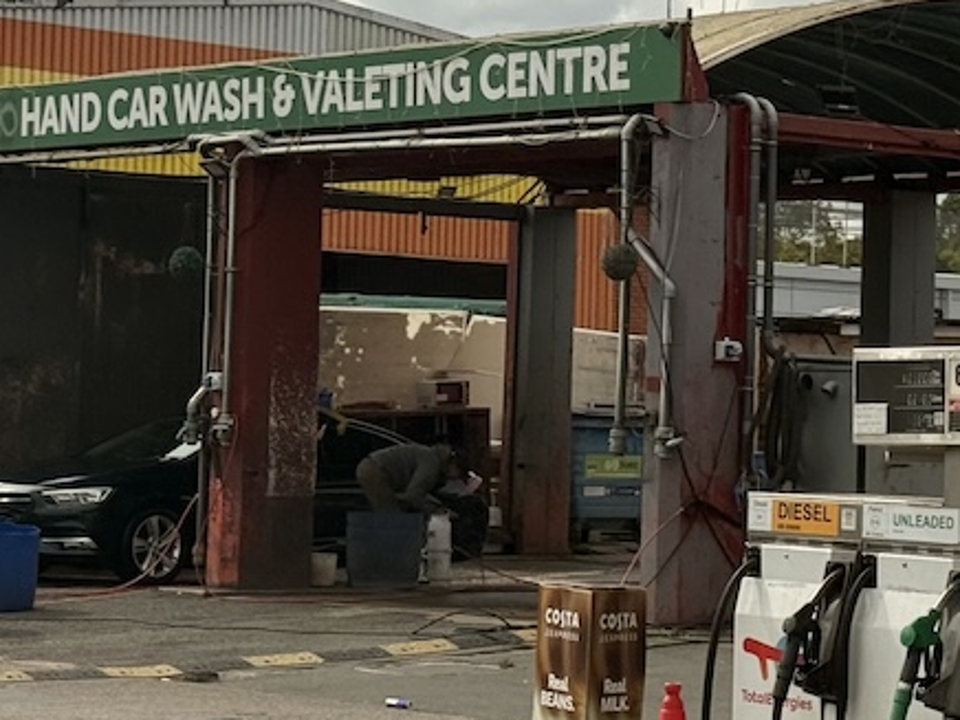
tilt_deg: +3.9
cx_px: 460
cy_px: 189
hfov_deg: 14.9
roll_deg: -2.7
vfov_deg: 11.2
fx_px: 3661
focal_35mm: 132
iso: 64
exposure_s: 1/8772
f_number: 1.78
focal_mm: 6.76
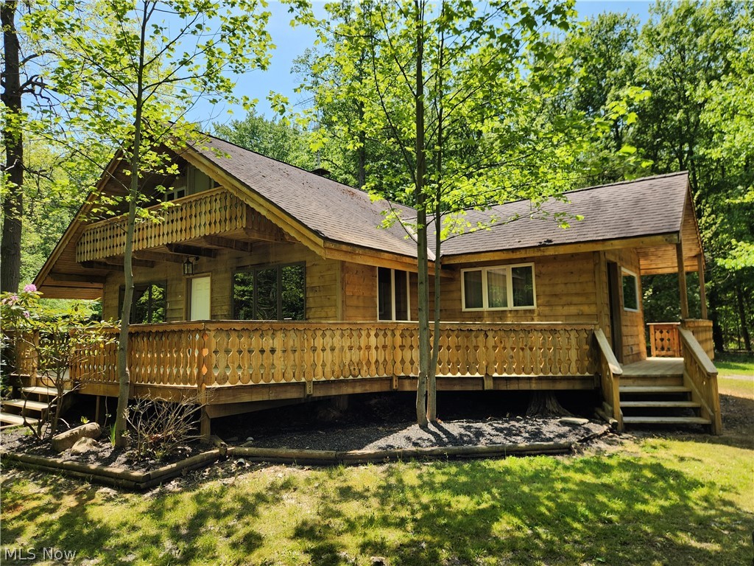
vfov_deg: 58.9
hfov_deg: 73.9
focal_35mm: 23
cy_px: 283
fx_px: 501
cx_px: 377
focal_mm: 5.4
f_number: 1.8
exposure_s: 1/717
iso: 20
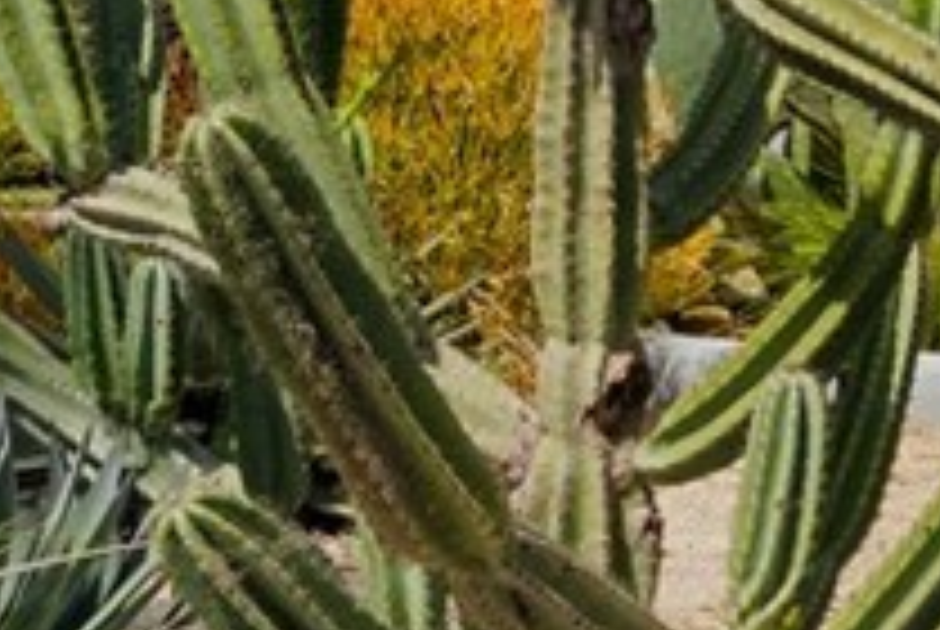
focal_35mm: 132
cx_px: 2154
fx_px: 3451
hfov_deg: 12.6
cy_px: -20
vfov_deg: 10.3
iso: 320
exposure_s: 1/800
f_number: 9
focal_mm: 27
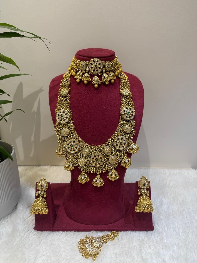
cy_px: 132
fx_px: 182
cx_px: 98
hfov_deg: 56.8
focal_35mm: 24
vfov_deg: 71.6
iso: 50
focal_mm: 6.76
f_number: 1.78
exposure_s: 1/100
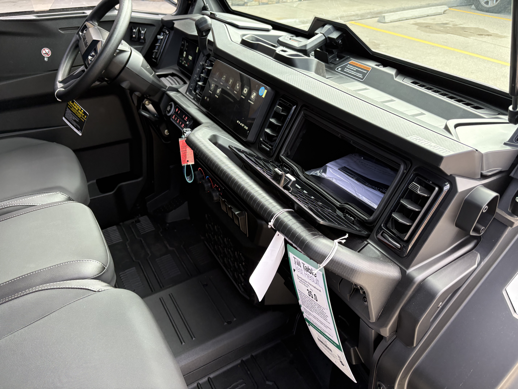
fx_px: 389
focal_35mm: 26
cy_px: 194
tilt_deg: -33.5
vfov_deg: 53.1
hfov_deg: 67.3
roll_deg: +1.6
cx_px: 259
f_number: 1.6
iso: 100
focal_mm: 5.96
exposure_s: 1/198
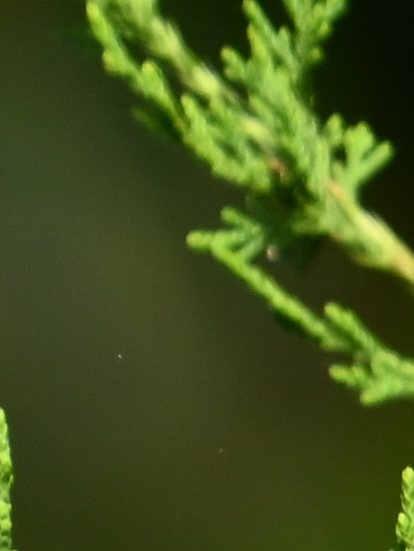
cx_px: -1186
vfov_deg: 0.2
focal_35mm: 11407
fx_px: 181710
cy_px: 1233
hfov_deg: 0.1
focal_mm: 1200
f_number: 13
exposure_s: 1/400
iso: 900
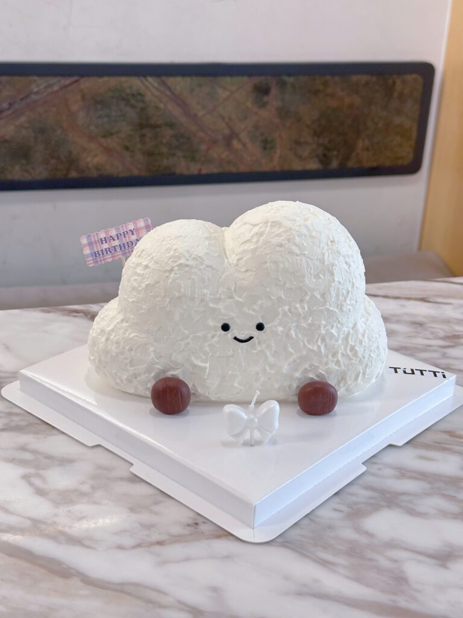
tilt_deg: -23.4
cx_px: 232
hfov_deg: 30.3
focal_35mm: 48
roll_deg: -2.9
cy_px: 309
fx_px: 856
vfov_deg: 39.7
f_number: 1.78
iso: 160
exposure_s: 1/50
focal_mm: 6.86
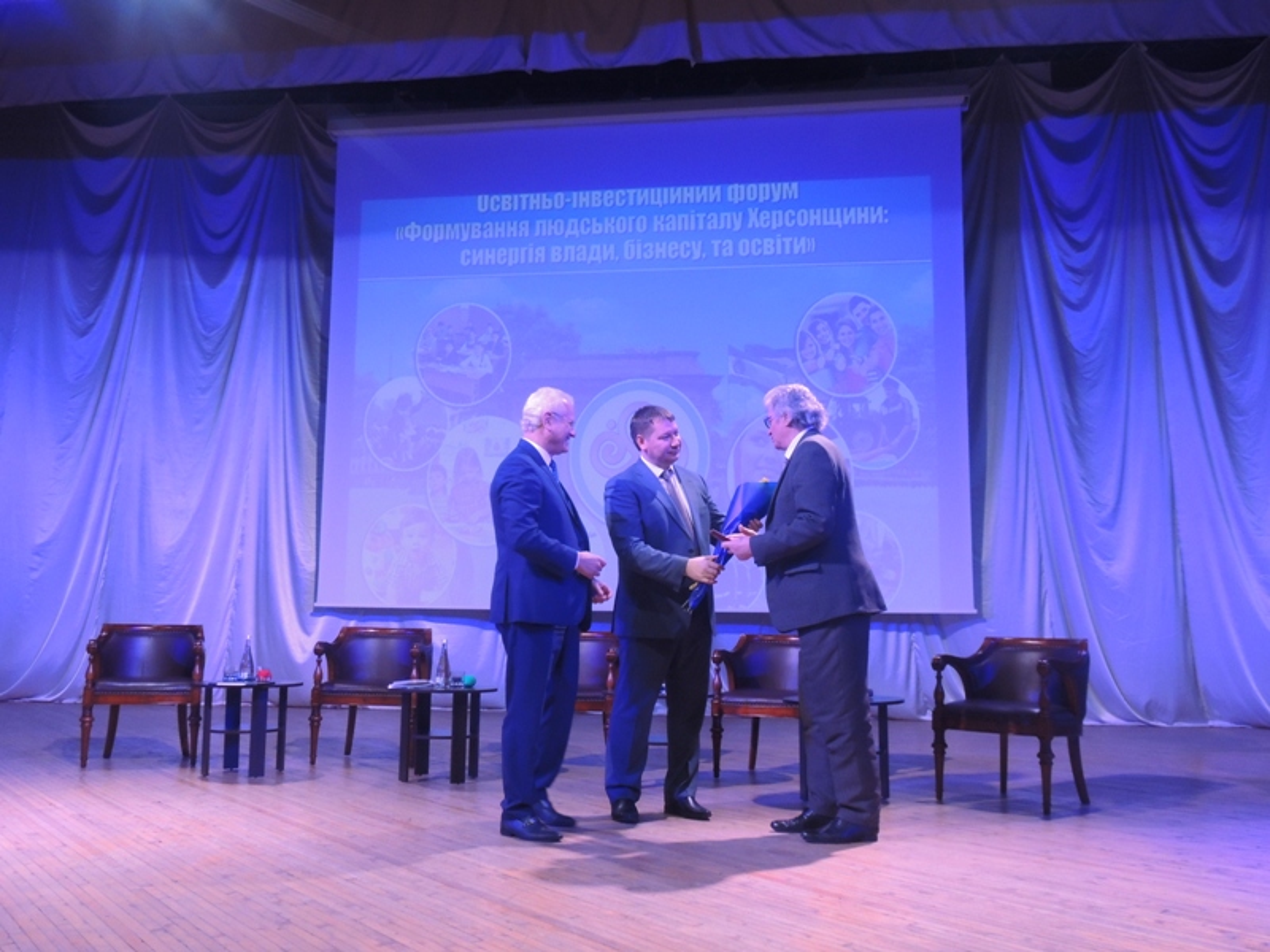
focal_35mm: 33
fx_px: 1211
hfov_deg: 55.4
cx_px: 635
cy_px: 476
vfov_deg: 42.9
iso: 400
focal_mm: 5.8
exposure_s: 1/30
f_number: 3.2
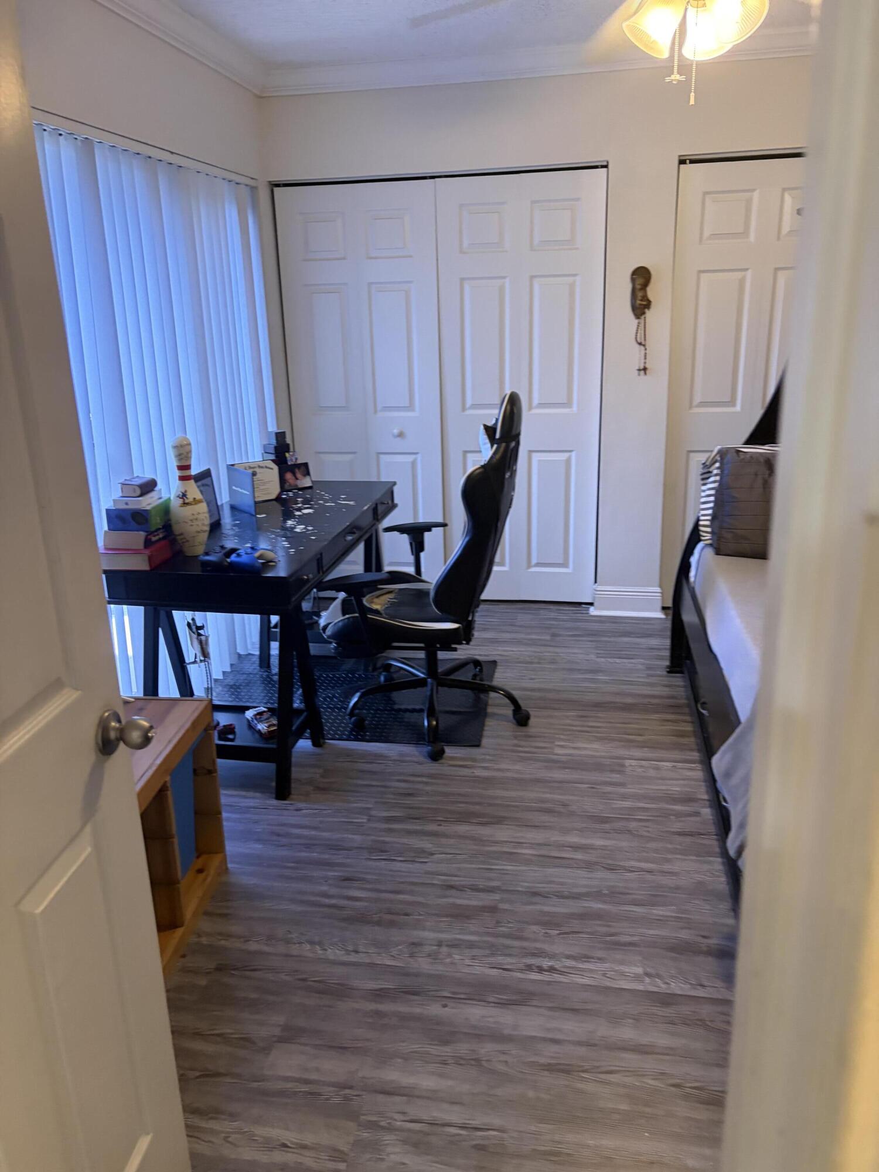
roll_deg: +1.5
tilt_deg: -17.1
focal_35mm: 26
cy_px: 586
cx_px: 440
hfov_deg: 53.1
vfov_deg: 67.3
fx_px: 880
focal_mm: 5.96
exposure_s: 1/60
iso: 400
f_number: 1.6
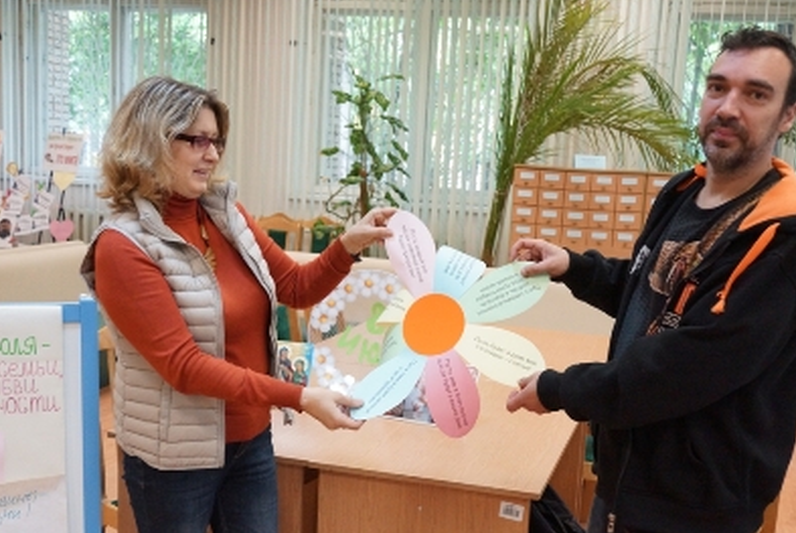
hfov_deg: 47.3
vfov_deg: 32.7
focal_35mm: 41
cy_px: 301
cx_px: 419
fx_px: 908
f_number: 4.5
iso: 2000
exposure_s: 1/80
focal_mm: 24
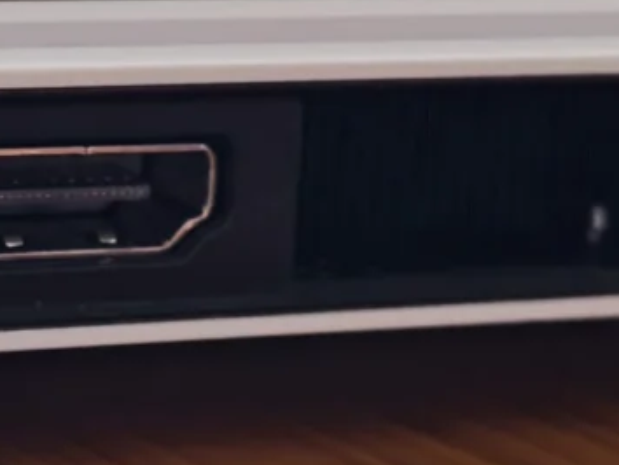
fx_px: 2881
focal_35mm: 161
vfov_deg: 9.2
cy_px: 89
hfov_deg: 12.2
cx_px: 47
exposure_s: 1/120
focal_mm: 5.4
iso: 50
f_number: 2.8
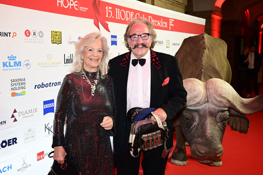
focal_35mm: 33
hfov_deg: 57.3
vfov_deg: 39.9
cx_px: 132
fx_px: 241
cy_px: 88
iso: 1250
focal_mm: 33
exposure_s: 1/200
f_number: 5
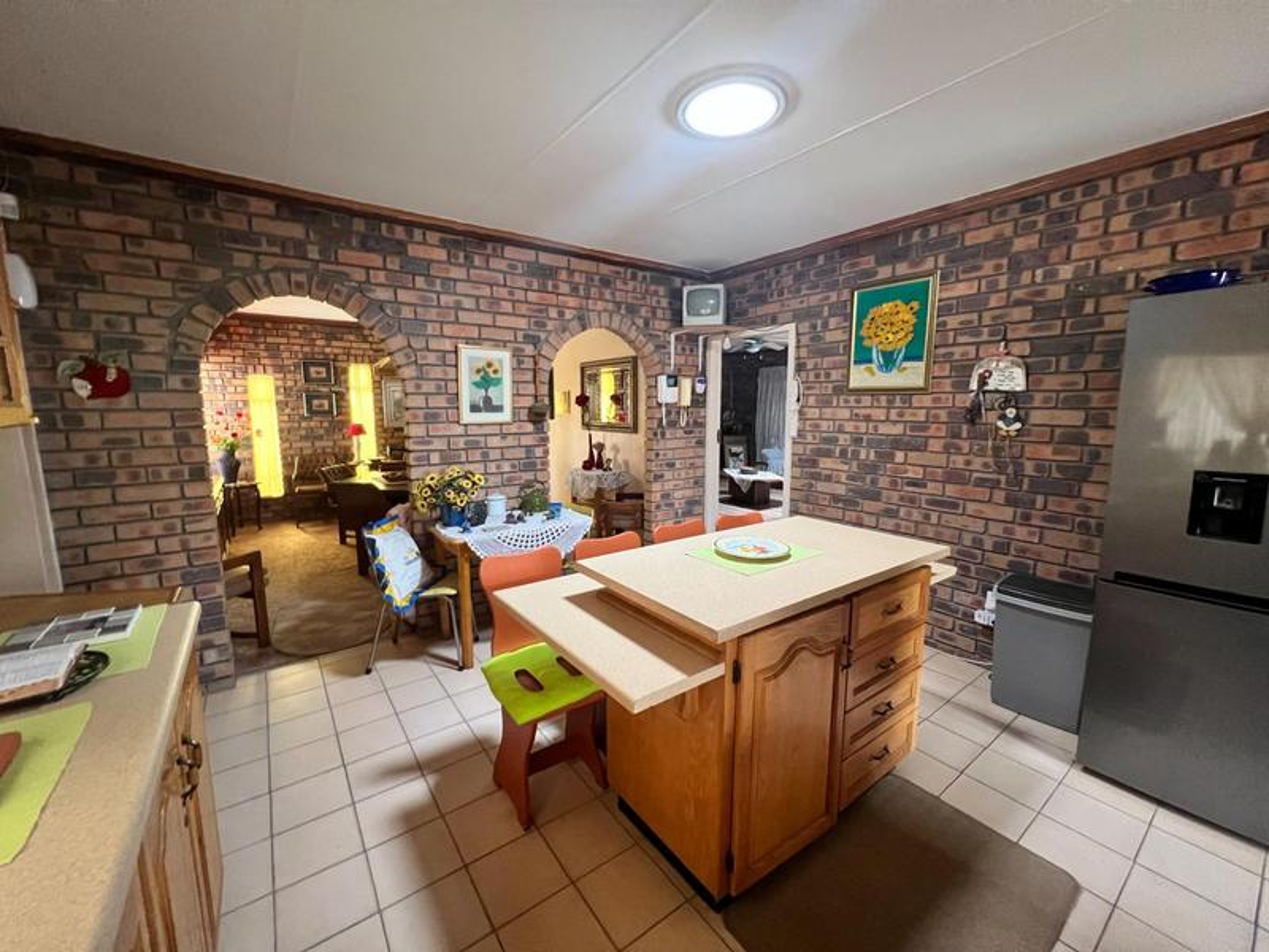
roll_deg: -1.0
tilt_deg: -8.2
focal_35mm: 13
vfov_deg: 89.9
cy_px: 476
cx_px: 634
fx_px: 477
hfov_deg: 106.2
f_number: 1.8
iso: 800
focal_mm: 1.57
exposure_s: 1/60
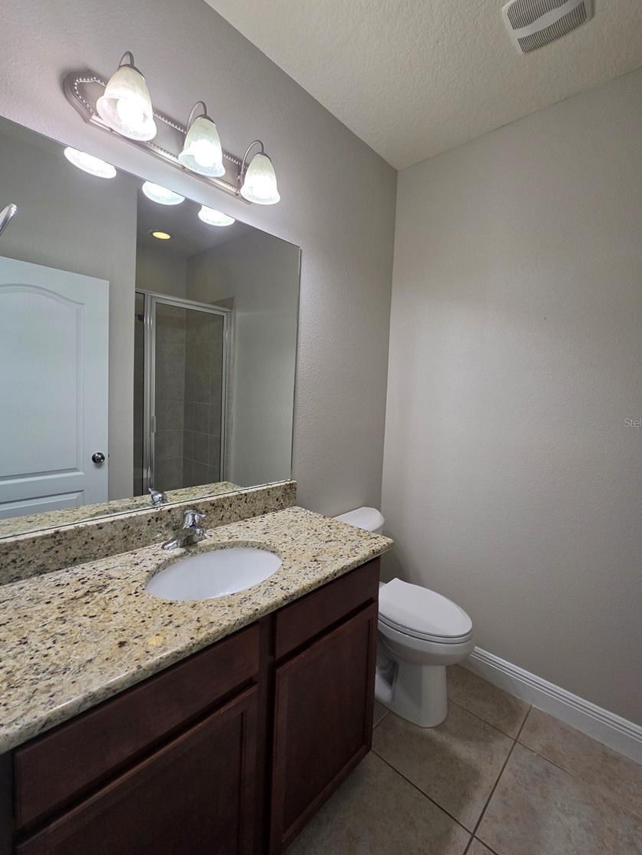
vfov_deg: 102.0
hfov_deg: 85.7
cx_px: 333
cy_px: 422
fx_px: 346
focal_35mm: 14
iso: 100
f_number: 1.9
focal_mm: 2.2
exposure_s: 1/120
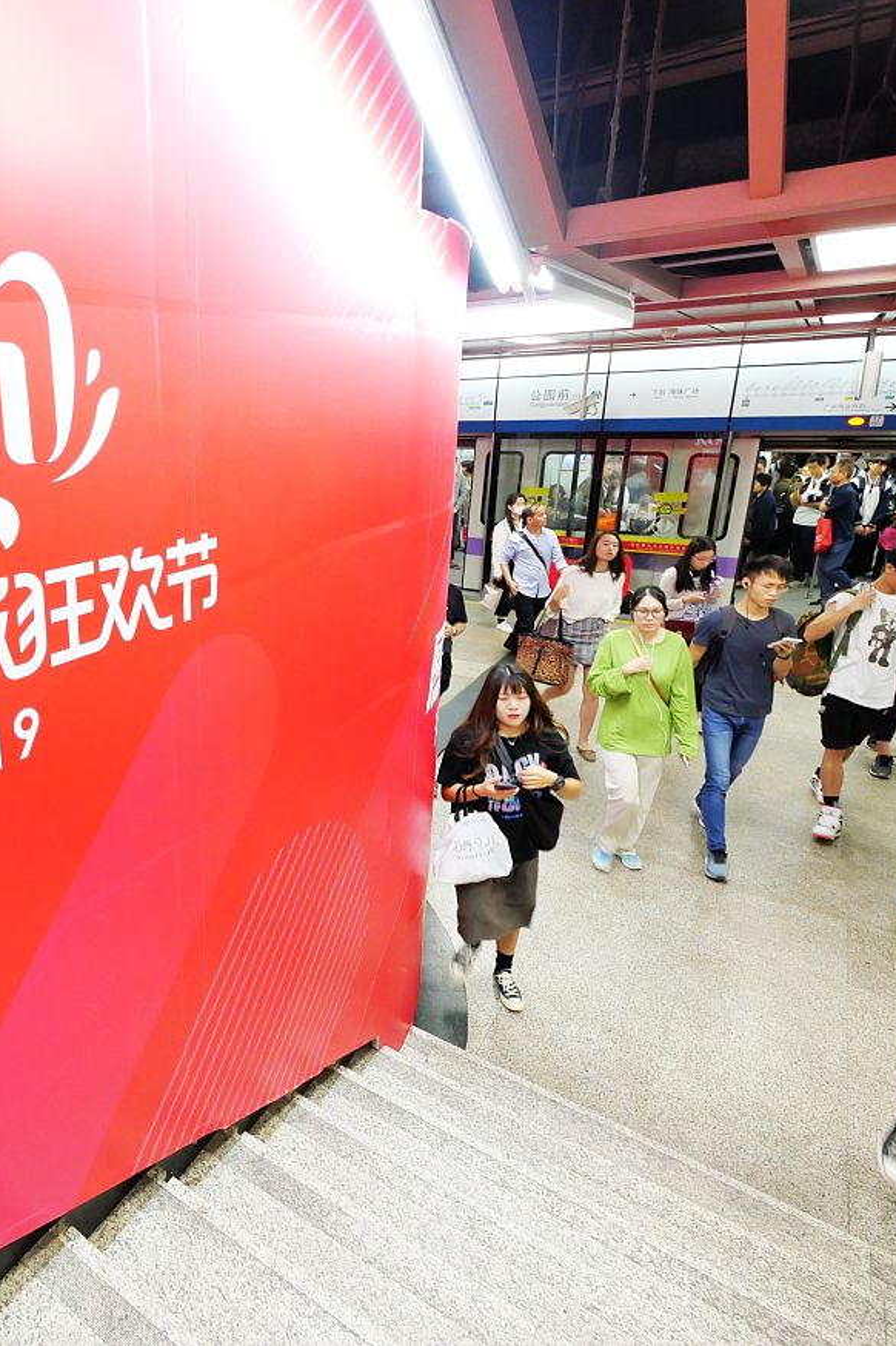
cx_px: 183
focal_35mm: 20
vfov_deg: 84.0
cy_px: 655
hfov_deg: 57.4
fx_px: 747
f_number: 4
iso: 2000
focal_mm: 7
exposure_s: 1/60
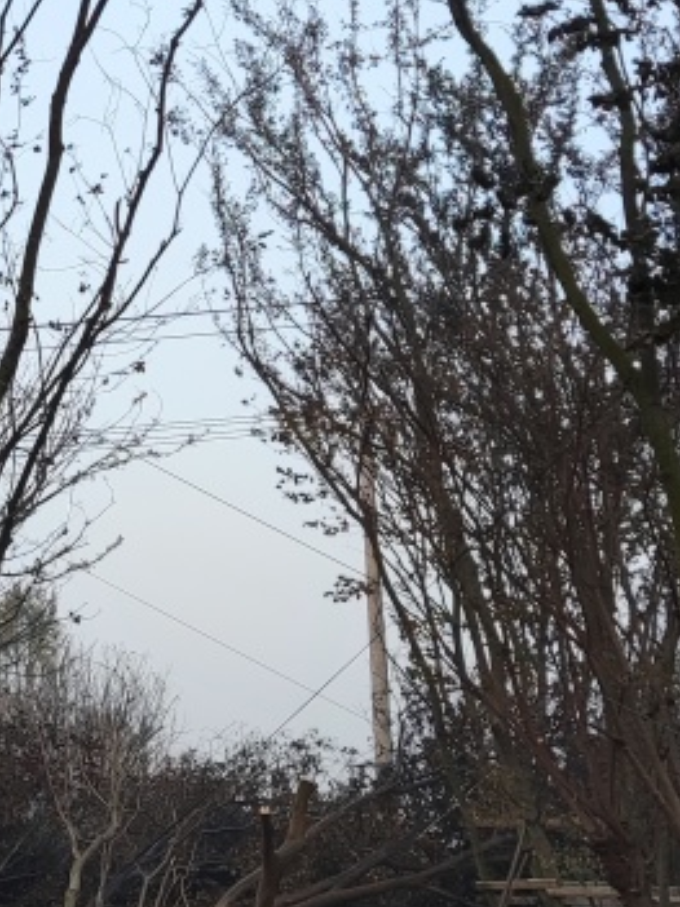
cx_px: -168
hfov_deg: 18.2
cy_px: 366
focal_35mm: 76
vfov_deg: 25.6
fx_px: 1992
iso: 50
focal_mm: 4.71
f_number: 1.79
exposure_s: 1/168
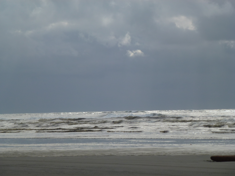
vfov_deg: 8.8
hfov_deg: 11.8
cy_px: 88
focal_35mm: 168
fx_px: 1141
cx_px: 118
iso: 100
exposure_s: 1/800
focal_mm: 30.1
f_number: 5.4
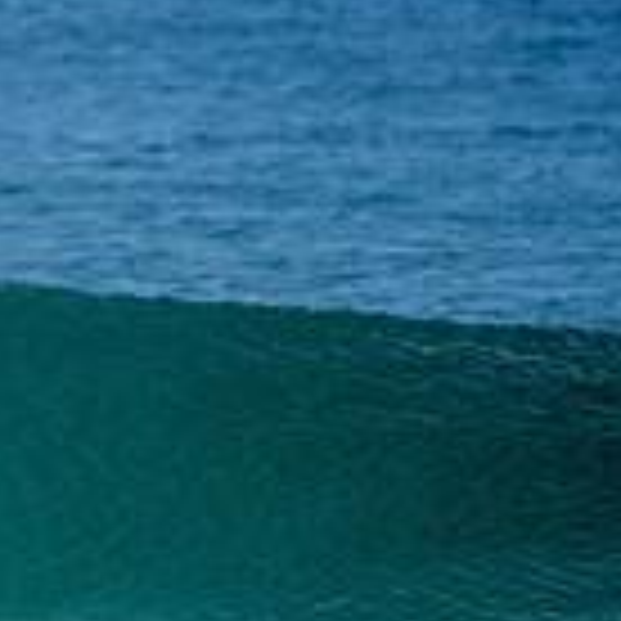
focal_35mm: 1790
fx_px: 36331
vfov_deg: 1.0
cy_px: 524
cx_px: -576
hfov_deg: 1.0
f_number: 6.3
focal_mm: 500
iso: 250
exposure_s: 1/2500
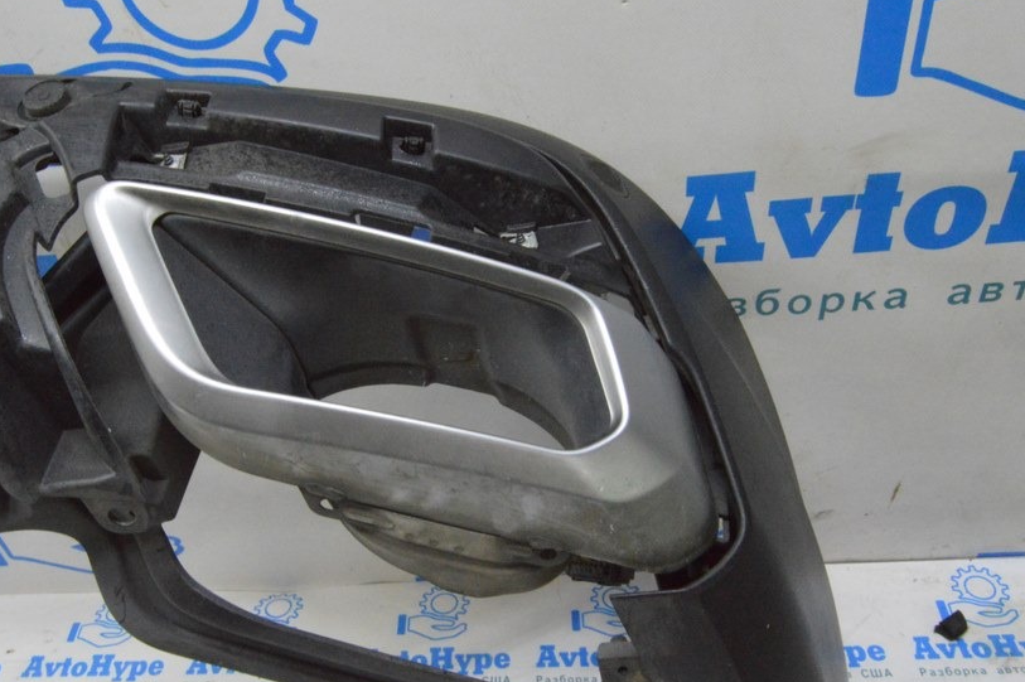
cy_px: 357
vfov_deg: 38.8
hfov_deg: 55.6
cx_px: 440
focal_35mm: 34
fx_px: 967
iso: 6400
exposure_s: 1/20
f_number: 20
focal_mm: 18
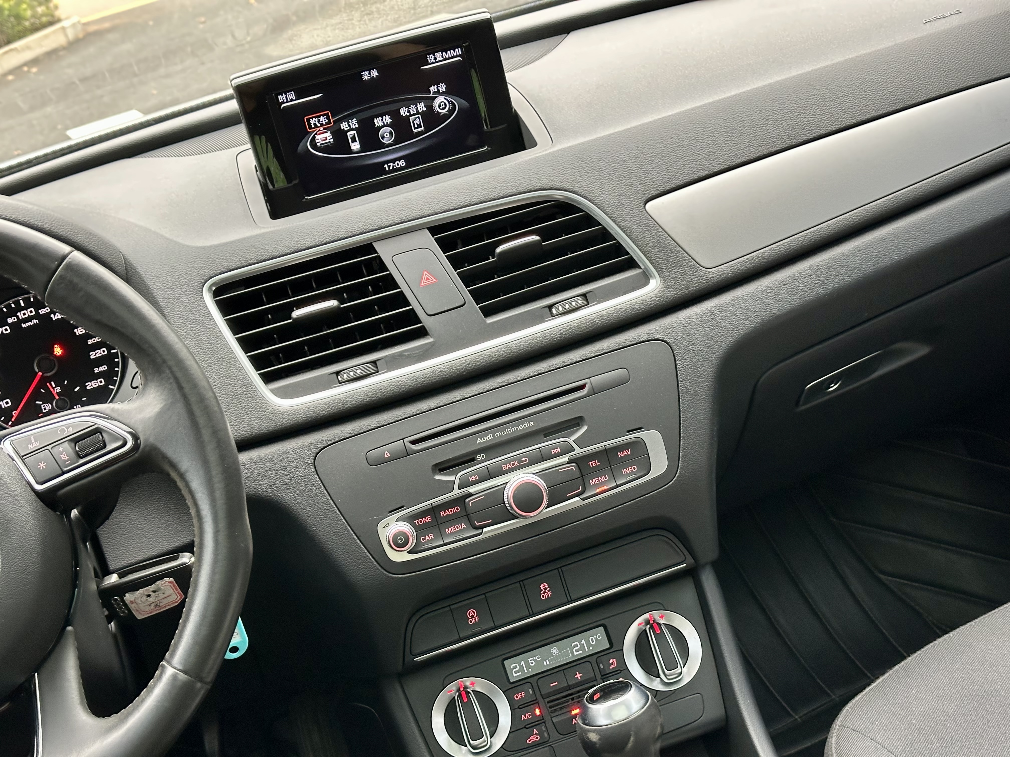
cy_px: 378
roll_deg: +15.2
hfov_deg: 39.7
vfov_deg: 30.3
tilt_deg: -22.4
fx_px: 1401
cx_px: 505
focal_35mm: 48
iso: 250
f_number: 1.78
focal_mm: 6.86
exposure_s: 1/60
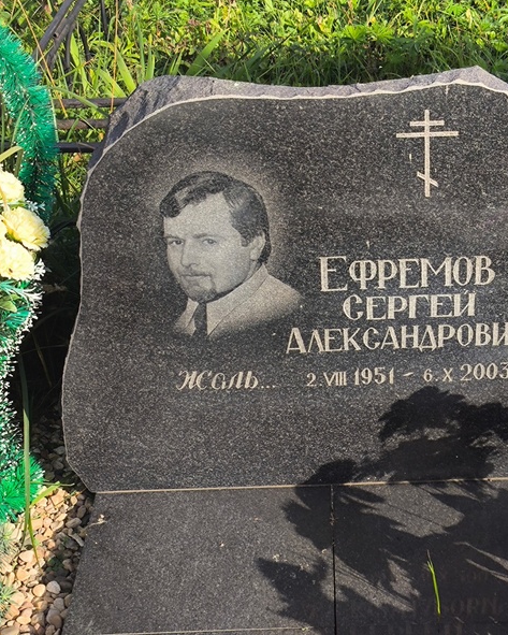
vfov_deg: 28.7
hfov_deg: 23.1
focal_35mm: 66
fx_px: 1240
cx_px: 304
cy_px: 314
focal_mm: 4.71
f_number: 1.7
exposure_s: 1/1014
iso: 50
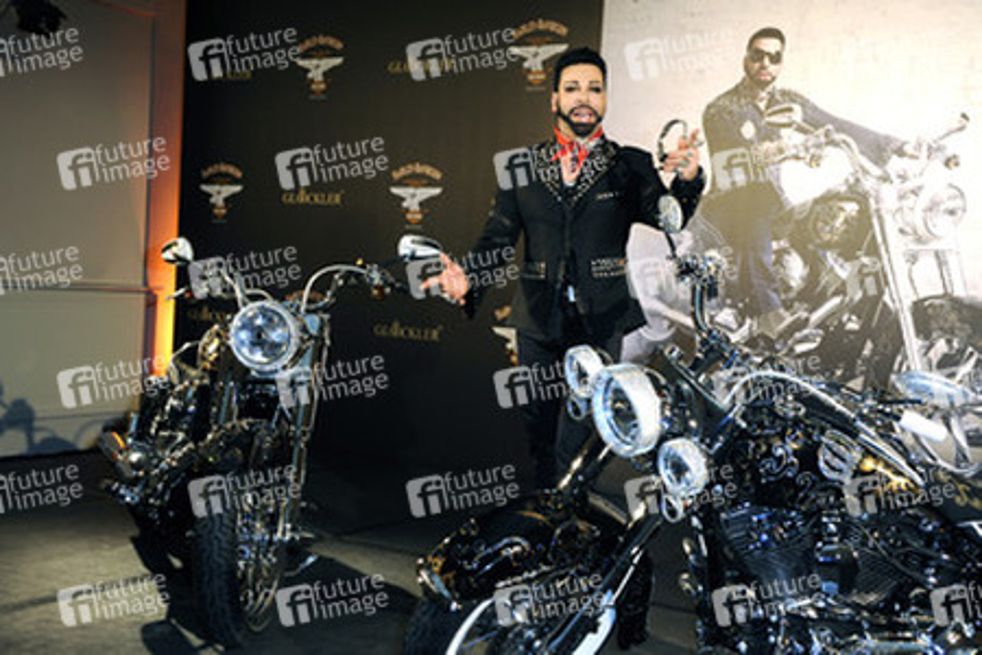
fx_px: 1309
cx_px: 491
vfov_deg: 28.1
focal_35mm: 48
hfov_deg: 41.1
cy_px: 328
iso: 1000
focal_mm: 48
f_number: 5
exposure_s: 1/100
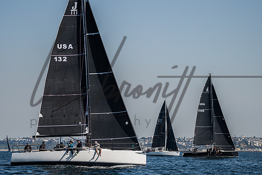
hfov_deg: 12.1
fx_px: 1238
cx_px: 132
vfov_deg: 8.1
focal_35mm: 170
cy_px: 87
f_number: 4.8
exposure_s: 1/5000
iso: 400
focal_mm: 135
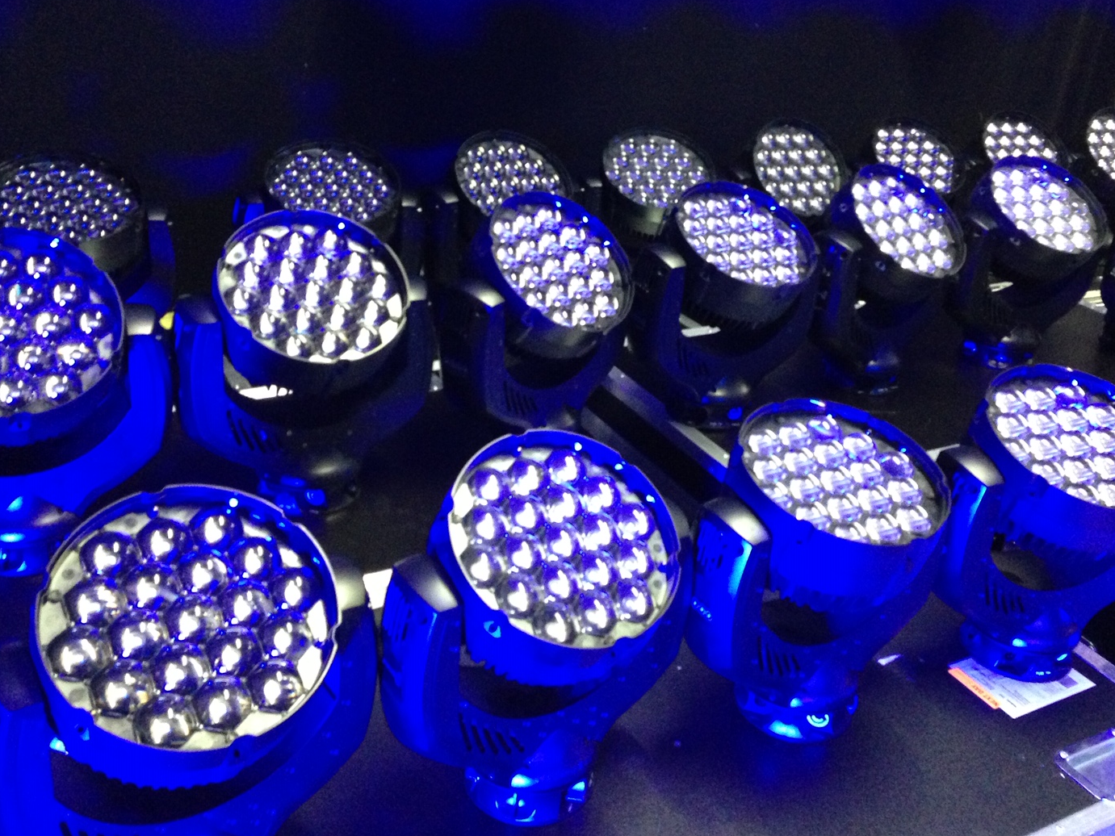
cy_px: 353
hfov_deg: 47.8
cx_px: 598
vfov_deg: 36.7
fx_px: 1256
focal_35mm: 39
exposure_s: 1/15
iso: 500
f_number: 2.4
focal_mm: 4.13
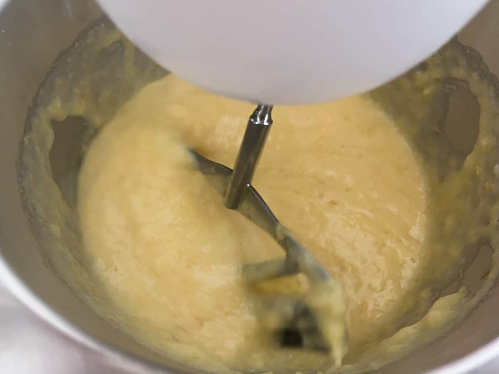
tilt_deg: -60.7
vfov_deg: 53.1
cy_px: 187
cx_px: 250
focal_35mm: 26
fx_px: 375
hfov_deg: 67.3
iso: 400
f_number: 1.6
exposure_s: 1/50
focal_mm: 5.1
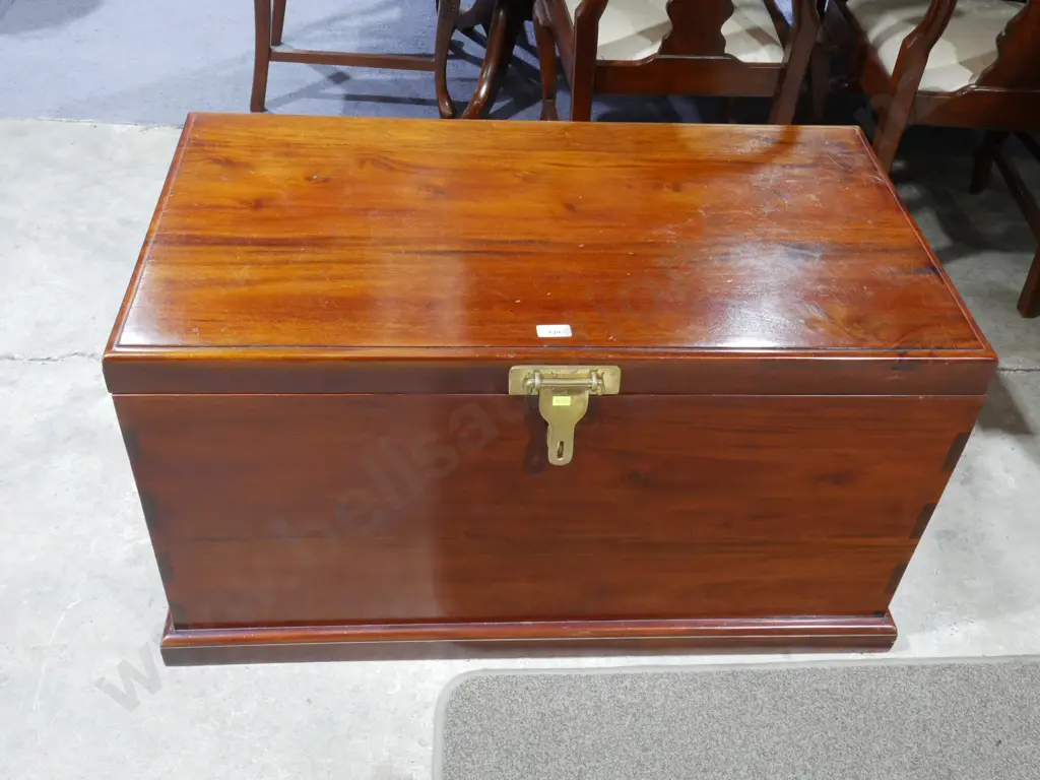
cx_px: 520
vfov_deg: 39.7
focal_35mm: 36
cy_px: 390
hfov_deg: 51.4
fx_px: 1082
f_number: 9
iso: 3200
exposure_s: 1/50
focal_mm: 18
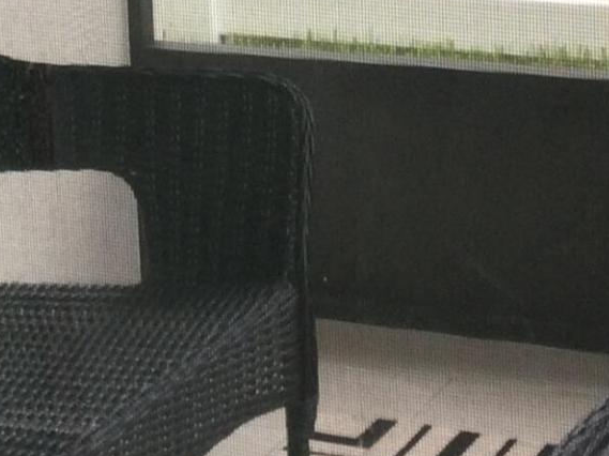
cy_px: -191
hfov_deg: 12.4
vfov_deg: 9.2
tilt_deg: -7.3
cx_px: -47
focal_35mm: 157
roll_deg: +3.1
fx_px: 2760
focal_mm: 3.3
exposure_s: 1/60
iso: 25
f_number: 2.4
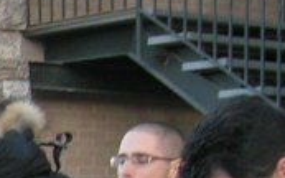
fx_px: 1297
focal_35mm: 167
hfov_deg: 11.7
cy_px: 312
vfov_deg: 7.6
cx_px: -203
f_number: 2.9
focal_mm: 5.7
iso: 50
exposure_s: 1/36.7
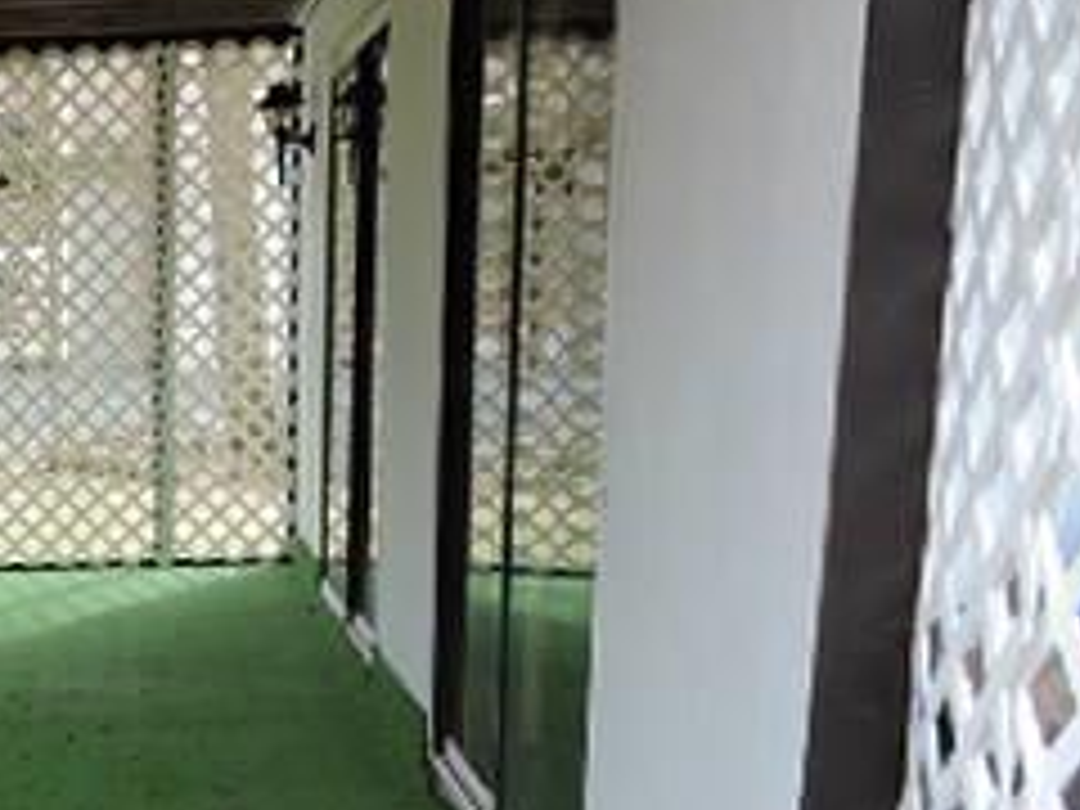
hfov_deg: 26.5
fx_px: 1997
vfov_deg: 22.8
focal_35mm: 64
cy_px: 544
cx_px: -256
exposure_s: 1/80
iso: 100
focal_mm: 4.3
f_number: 3.3
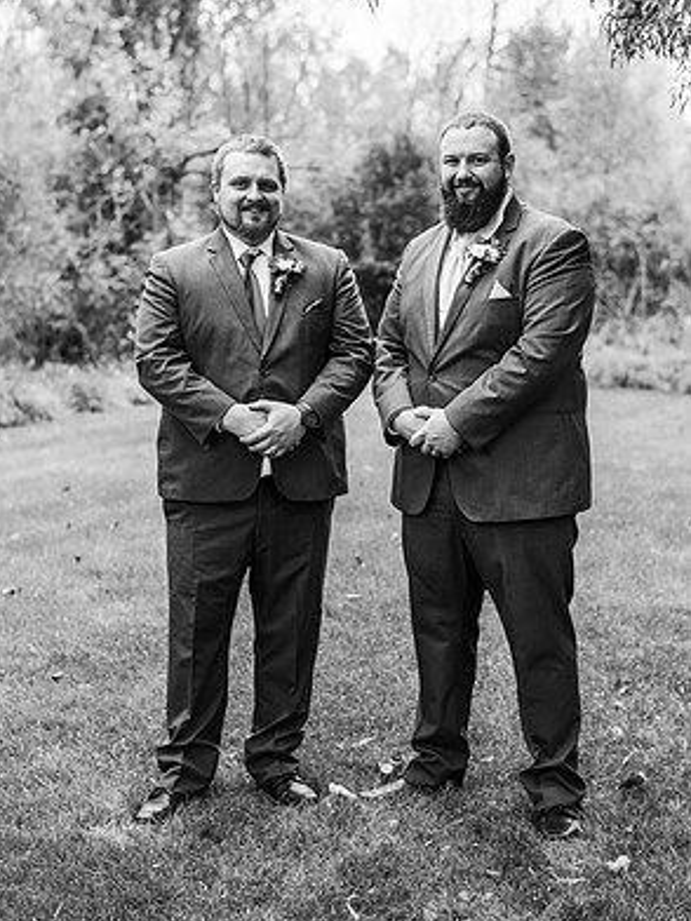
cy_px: 406
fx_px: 1703
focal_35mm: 64
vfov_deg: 30.2
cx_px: 342
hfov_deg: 22.9
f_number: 2.8
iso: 500
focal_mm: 58
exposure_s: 1/1000
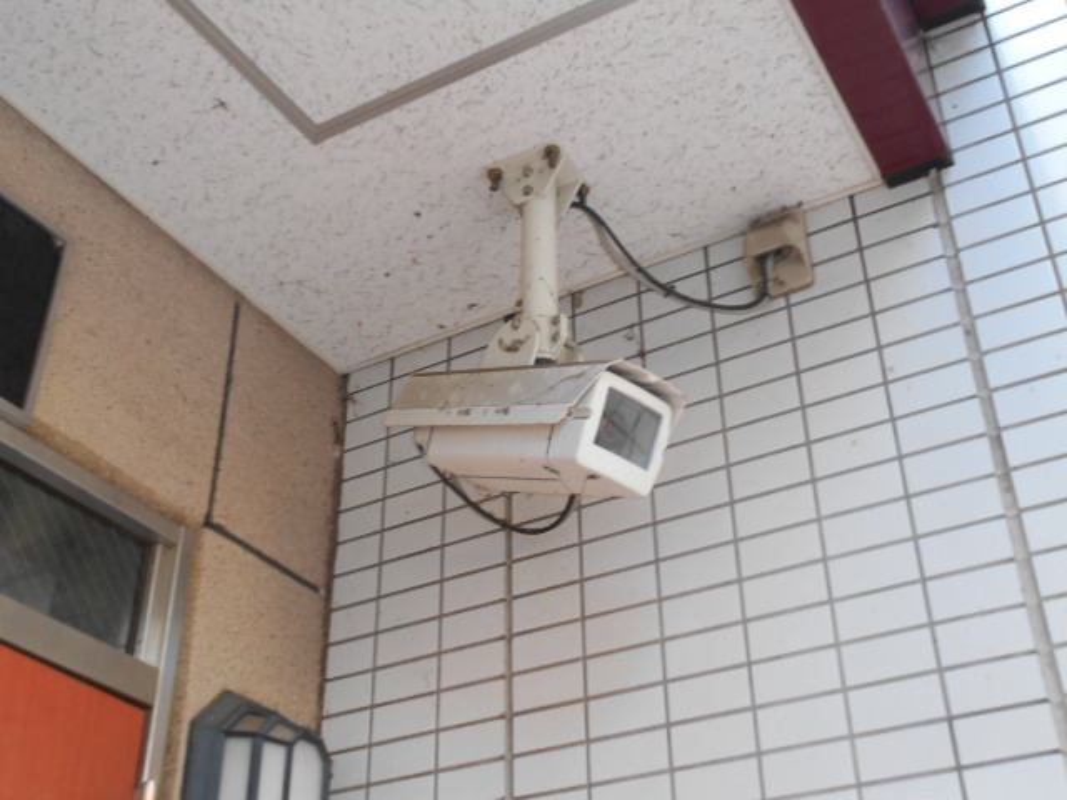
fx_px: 1356
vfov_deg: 32.9
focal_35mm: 44
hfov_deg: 42.9
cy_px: 400
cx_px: 534
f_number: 4.2
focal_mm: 7.7
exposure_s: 1/30
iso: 220
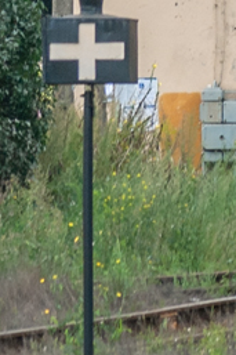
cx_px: 932
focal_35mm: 655
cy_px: -161
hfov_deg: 2.1
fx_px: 6449
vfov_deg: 3.1
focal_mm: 70
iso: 100
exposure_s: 1/320
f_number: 7.1
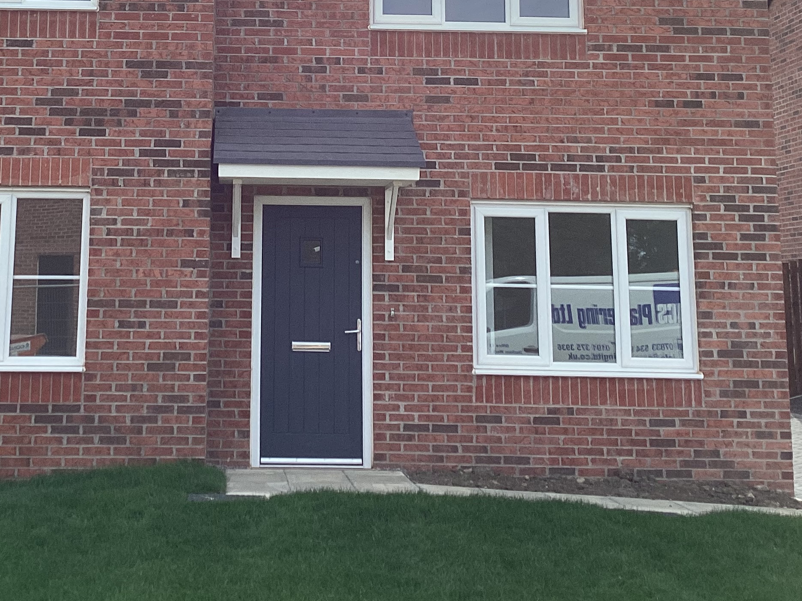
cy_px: 90
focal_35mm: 54
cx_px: 254
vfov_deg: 26.3
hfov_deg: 35.1
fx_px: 1251
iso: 25
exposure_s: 1/1274
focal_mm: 3.3
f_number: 2.4
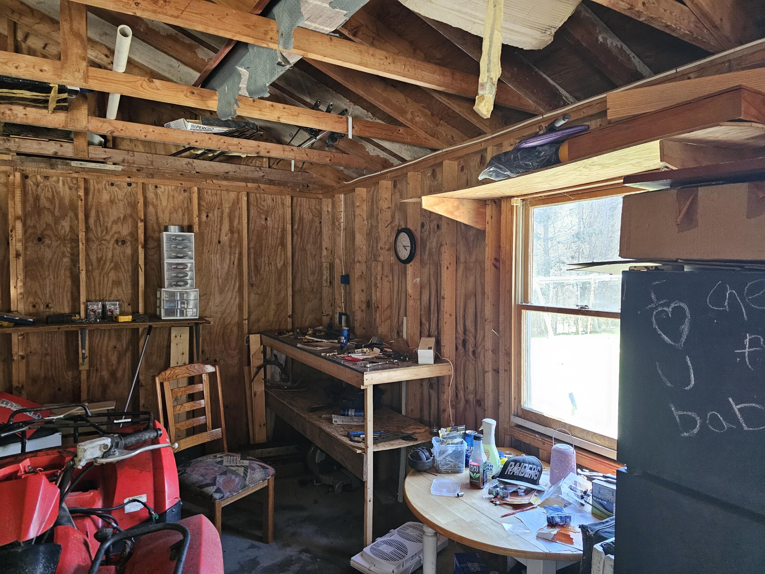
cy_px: 287
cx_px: 382
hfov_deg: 73.9
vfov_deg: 58.9
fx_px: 508
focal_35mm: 23
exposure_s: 1/120
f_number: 1.7
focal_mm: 6.3
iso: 1000
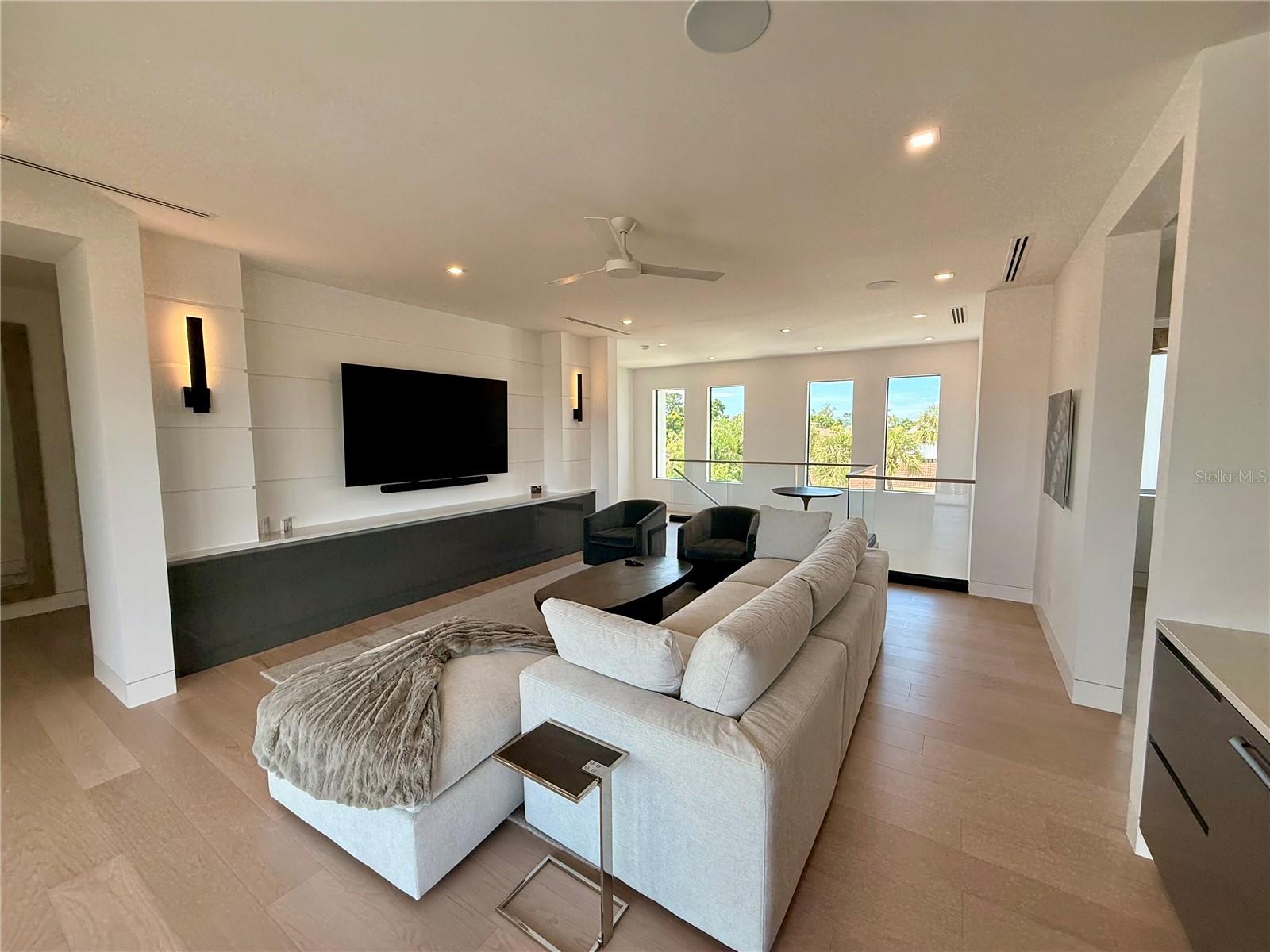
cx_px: 635
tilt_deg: -5.1
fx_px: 514
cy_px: 476
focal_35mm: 14
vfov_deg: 85.7
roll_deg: +0.0
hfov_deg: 102.1
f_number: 2.2
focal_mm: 2.22
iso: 64
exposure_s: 1/155
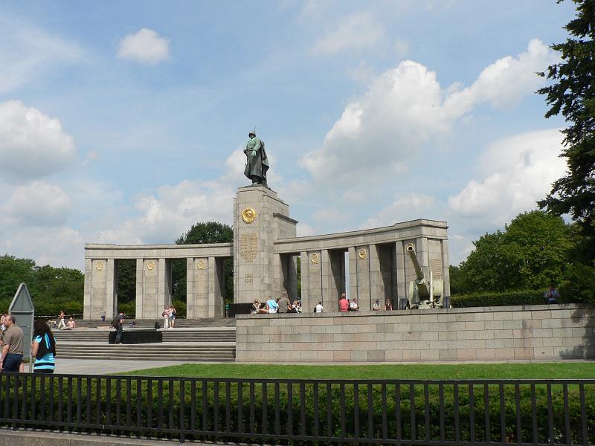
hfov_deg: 51.4
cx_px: 298
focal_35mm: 36
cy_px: 223
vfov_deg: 39.7
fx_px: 619
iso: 80
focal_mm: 6
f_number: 5.6
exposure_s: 1/500
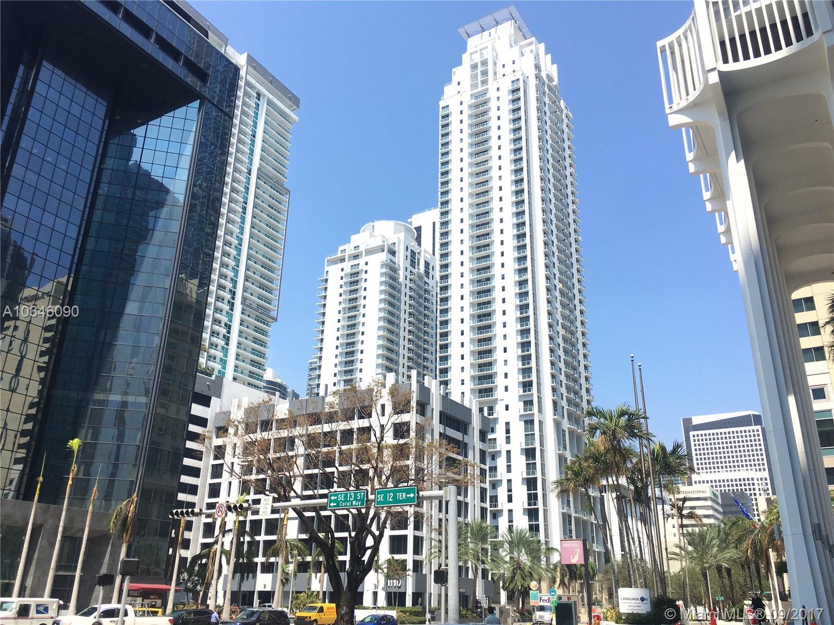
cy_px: 312
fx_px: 699
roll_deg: -1.4
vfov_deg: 48.2
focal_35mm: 29
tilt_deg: +22.0
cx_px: 417
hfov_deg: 61.7
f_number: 2.2
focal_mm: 4.15
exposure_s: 1/1876
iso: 25
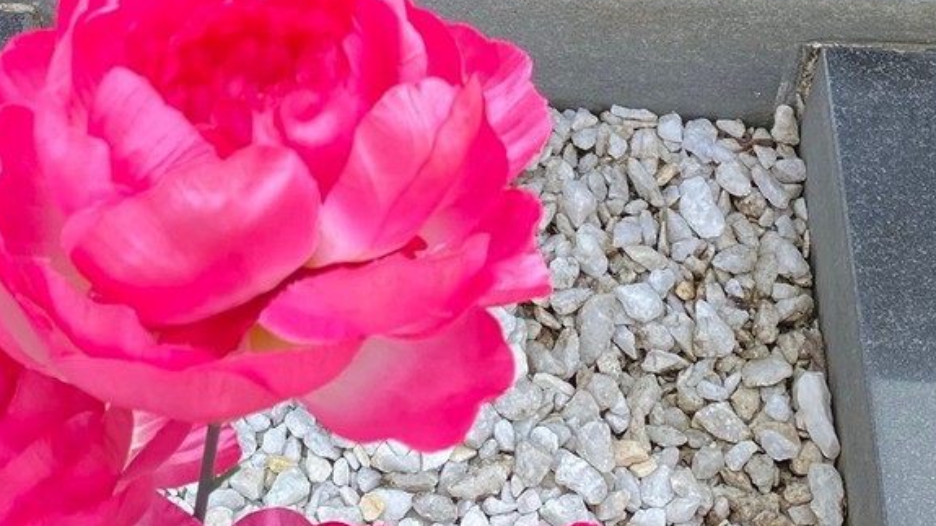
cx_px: 428
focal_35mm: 71
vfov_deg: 15.8
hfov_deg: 29.7
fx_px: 1762
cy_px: -235
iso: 40
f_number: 1.8
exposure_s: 1/122
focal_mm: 4.25
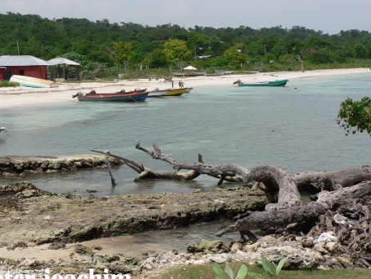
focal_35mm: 67
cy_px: 118
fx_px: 718
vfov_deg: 21.9
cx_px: 161
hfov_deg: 28.9
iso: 64
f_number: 5.6
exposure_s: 1/400
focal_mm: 9.3
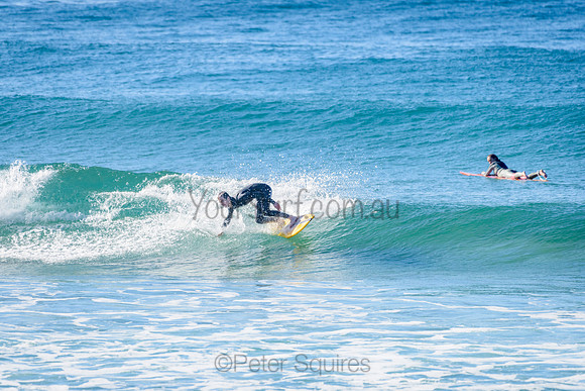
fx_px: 9967
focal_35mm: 613
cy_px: 191
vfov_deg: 2.2
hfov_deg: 3.4
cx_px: 255
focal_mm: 500
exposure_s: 1/4000
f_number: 5.6
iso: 450
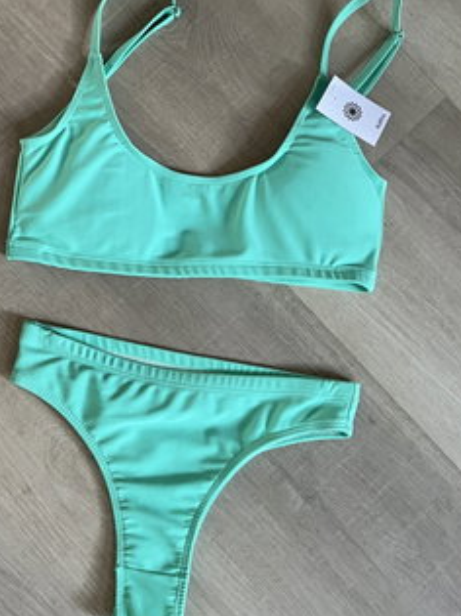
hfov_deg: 32.4
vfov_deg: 42.9
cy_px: 269
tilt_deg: -84.1
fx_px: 782
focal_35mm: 44
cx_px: 129
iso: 200
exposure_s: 1/50
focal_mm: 5.1
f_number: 1.6
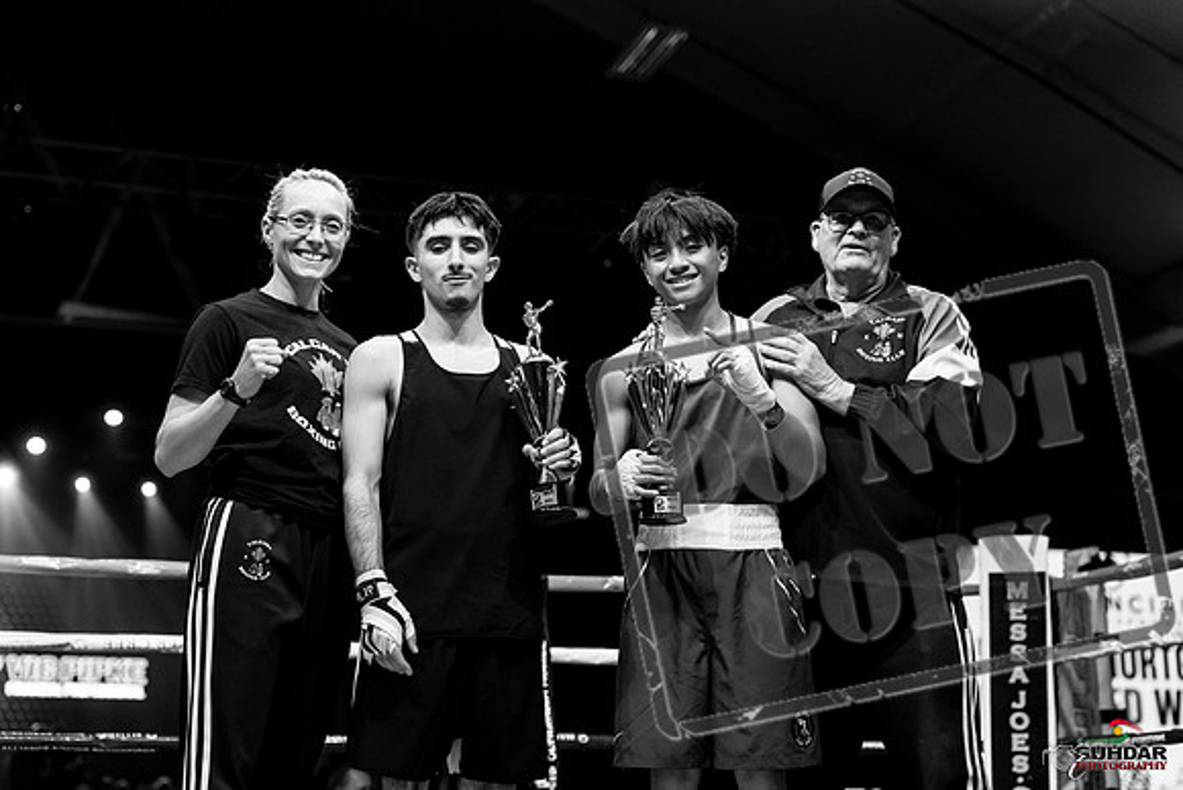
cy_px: 395
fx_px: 1972
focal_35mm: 60
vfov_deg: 22.6
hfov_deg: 33.4
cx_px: 592
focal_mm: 60
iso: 4000
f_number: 2.8
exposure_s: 1/400
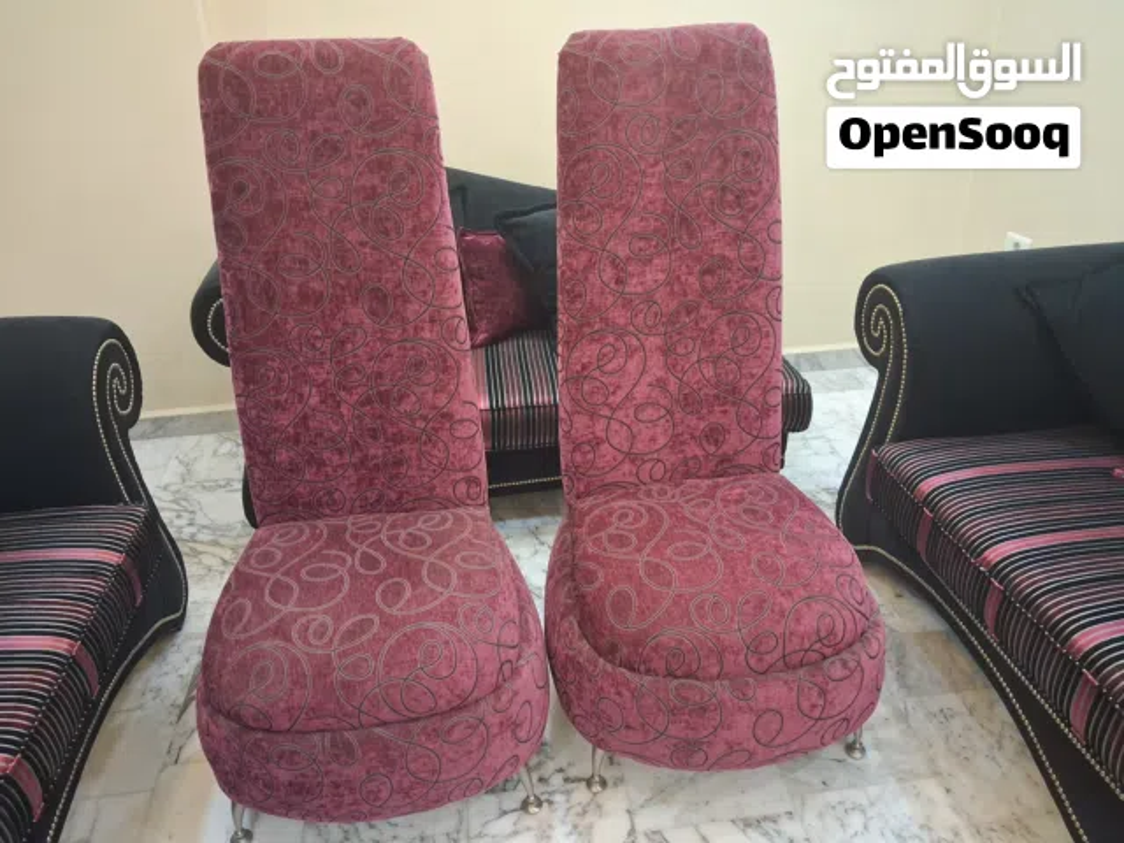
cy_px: 422
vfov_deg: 51.4
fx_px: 877
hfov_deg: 65.3
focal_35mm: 27
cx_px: 562
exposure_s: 1/50
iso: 400
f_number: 1.8
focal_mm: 4
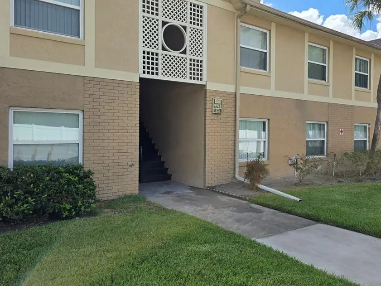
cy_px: 135
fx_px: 308
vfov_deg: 49.7
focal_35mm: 28
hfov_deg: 63.2
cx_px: 214
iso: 80
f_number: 1.7
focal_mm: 6.3
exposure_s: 1/4889
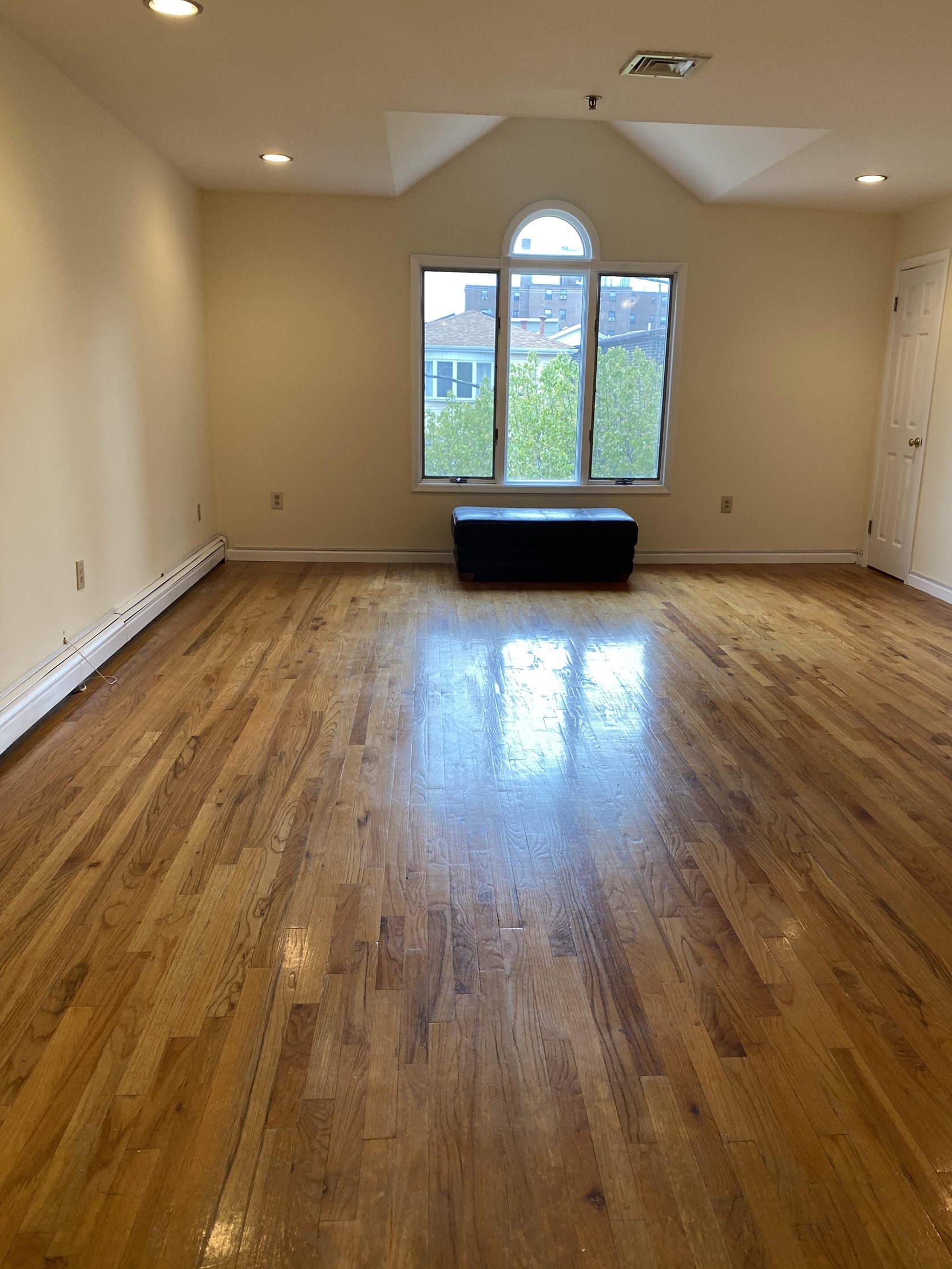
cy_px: 648
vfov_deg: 65.3
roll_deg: -2.0
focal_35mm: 27
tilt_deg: -13.8
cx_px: 493
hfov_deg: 51.3
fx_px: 990
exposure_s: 1/120
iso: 100
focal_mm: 4.25
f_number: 1.8
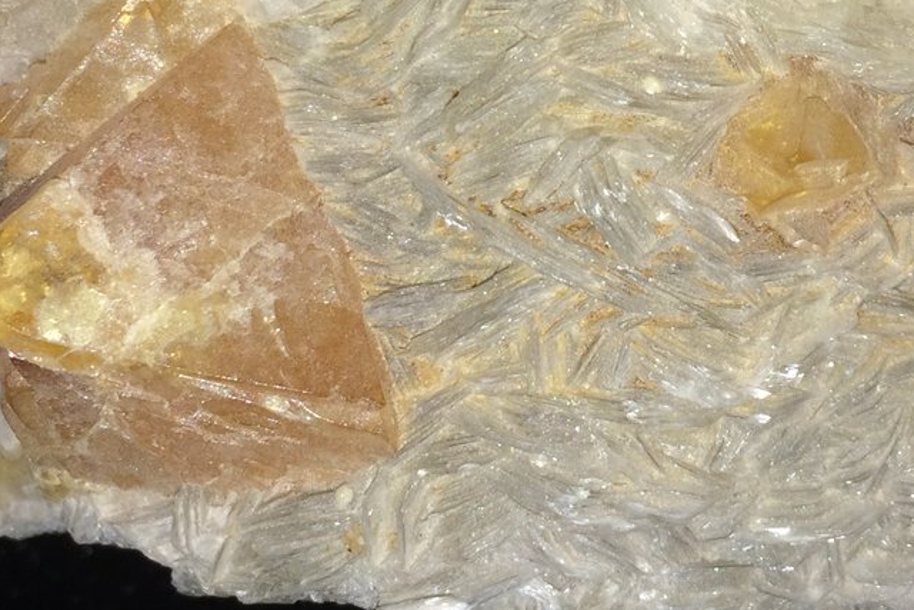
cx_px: 611
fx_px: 1981
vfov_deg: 17.1
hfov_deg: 25.8
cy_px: 1
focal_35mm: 78
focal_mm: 4.12
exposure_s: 1/483
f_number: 2.2
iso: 32
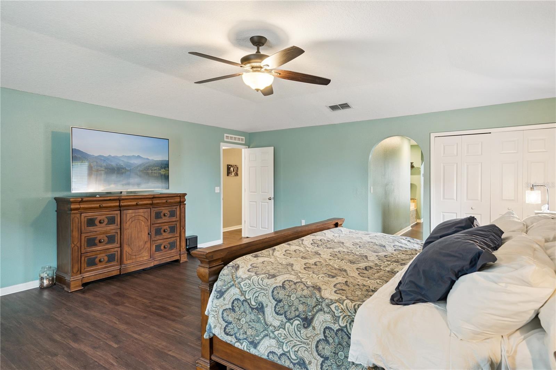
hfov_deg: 84.0
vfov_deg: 61.9
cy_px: 185
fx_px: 309
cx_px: 278
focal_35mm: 20
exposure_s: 1/25
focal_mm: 20
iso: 400
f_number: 9
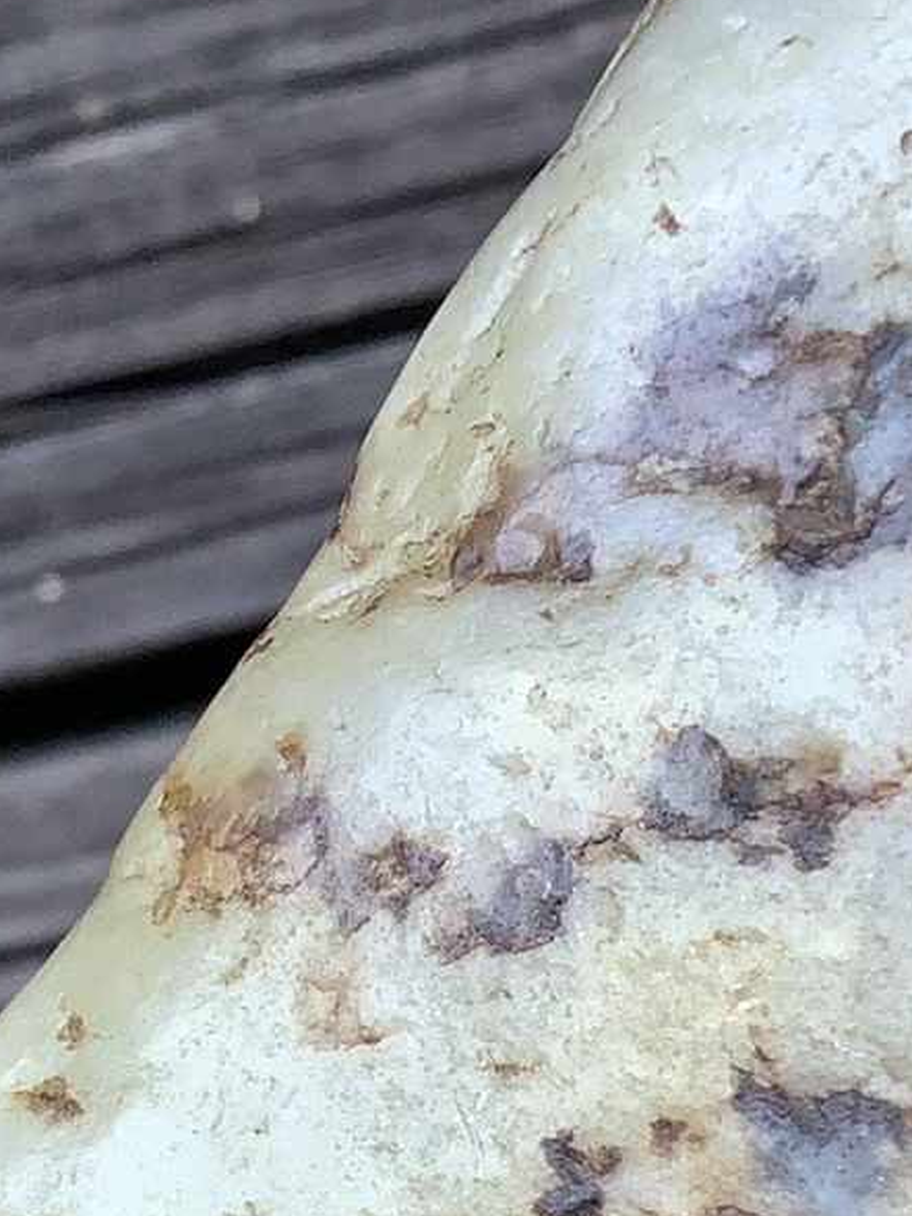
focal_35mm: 108
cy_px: 1423
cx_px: 705
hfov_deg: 13.7
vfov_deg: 17.4
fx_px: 3794
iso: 40
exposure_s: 1/120
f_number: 2.4
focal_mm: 3.3
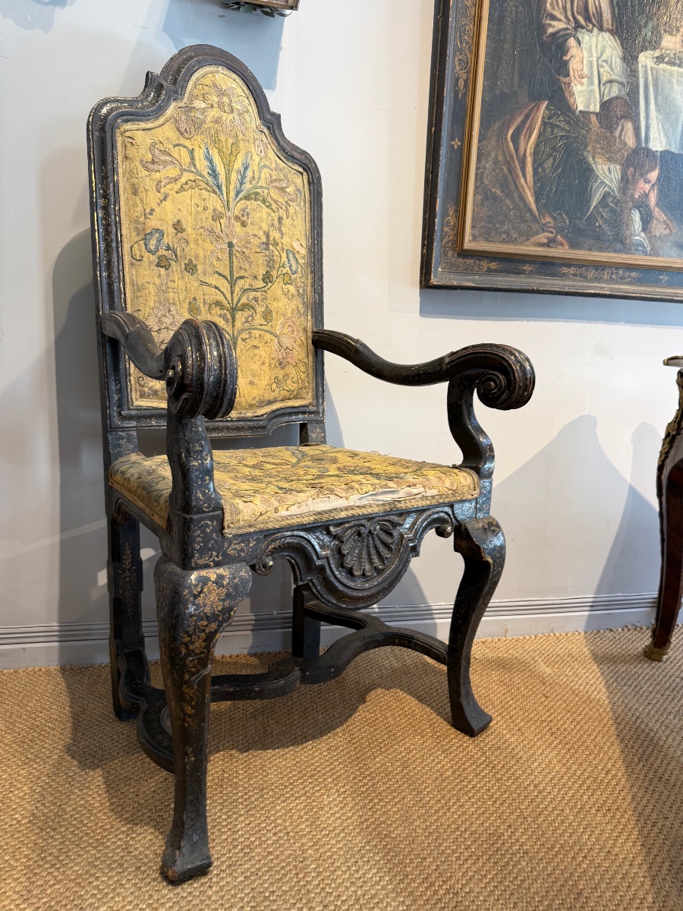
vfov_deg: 71.6
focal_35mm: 24
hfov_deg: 56.8
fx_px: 631
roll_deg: -2.2
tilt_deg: -7.7
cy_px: 456
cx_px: 342
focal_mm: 6.76
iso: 125
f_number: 1.78
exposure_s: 1/50
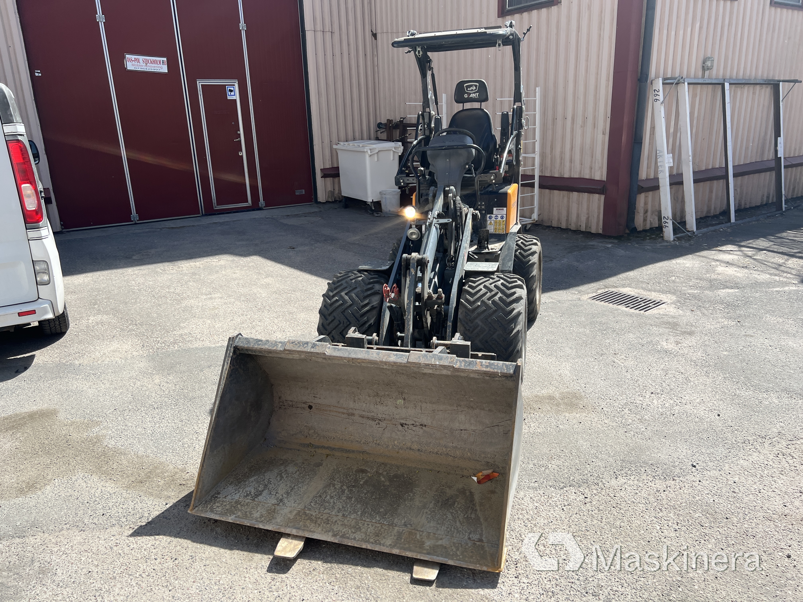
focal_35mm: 26
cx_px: 402
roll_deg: +3.1
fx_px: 603
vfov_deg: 53.1
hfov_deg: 67.3
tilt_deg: -13.8
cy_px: 301
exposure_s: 1/2695
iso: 50
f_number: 1.5
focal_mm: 5.7
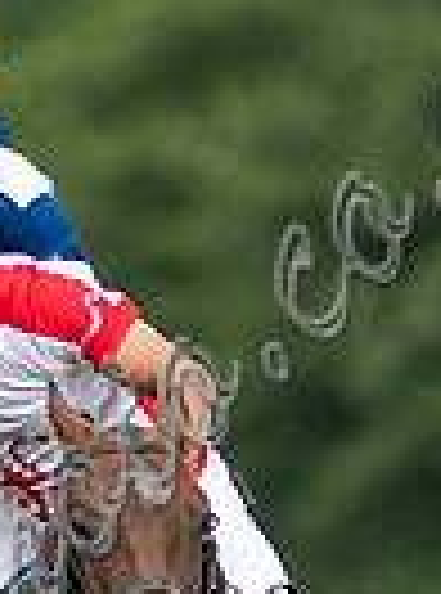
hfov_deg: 0.4
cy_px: 902
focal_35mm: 3592
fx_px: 61414
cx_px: 98
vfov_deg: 0.6
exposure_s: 1/2500
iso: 250
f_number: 2.8
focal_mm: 300
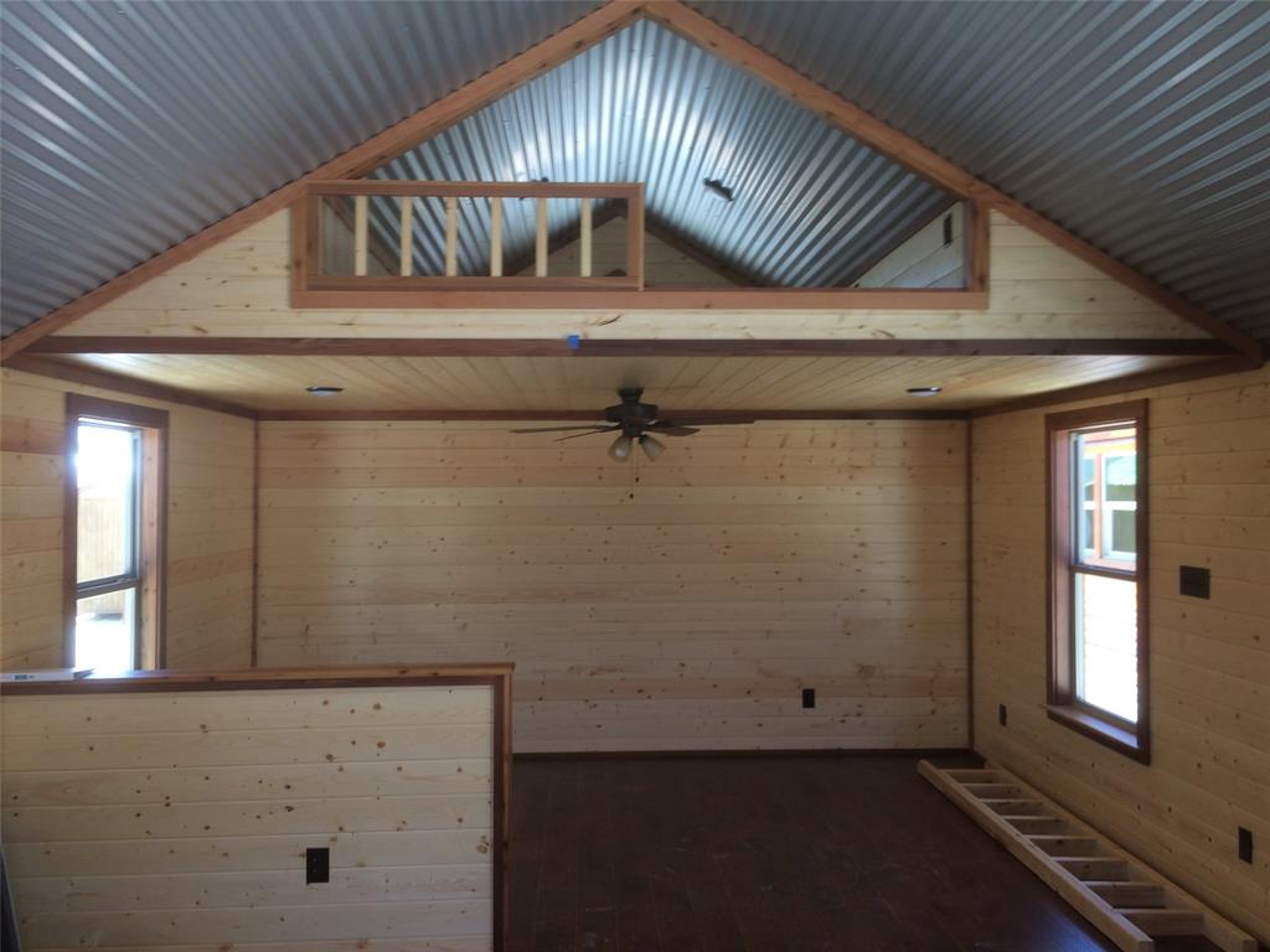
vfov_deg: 48.2
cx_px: 635
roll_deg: -0.4
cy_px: 476
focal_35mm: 29
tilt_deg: -1.4
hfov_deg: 61.7
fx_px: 1064
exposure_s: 1/60
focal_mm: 4.15
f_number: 2.2
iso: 32
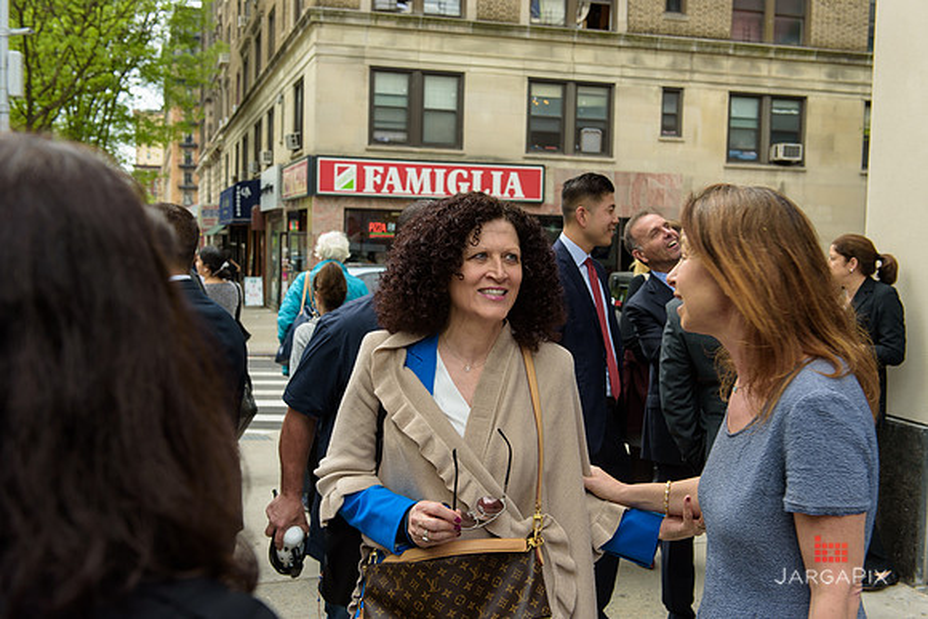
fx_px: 1083
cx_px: 464
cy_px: 310
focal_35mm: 42
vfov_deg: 31.9
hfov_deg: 46.4
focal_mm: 42
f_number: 5
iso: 200
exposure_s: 1/250
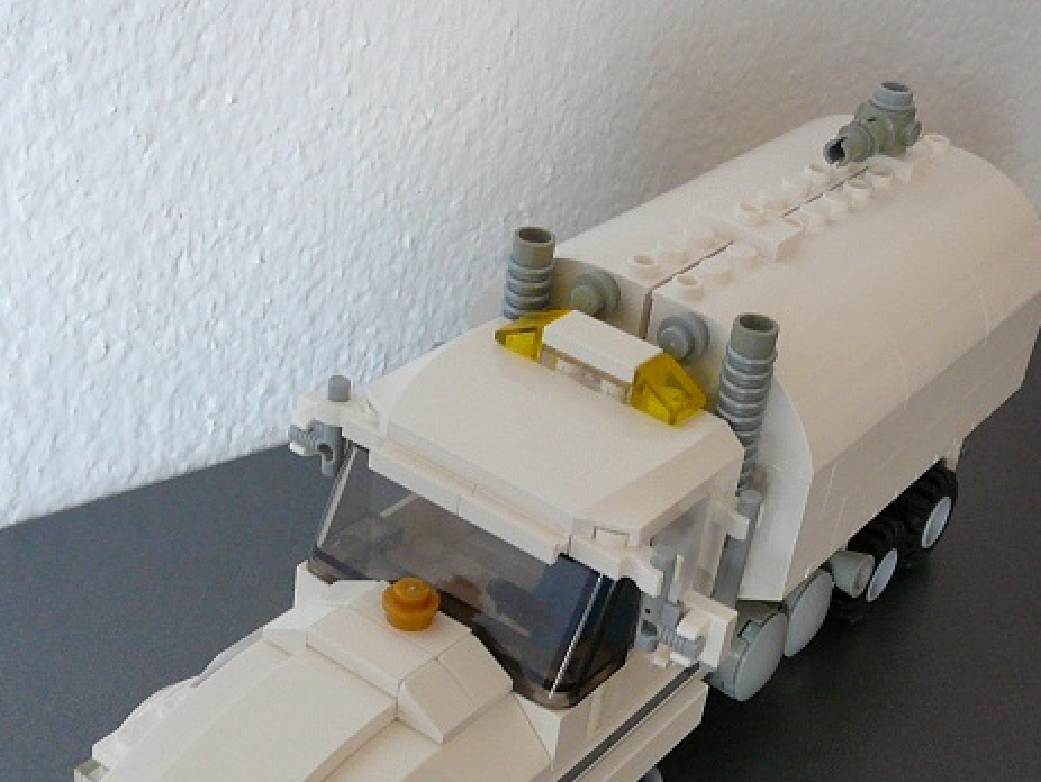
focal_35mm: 58
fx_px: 1746
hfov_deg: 33.2
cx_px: 522
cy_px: 544
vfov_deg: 25.1
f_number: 2.8
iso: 200
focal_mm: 5.2
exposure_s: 1/20
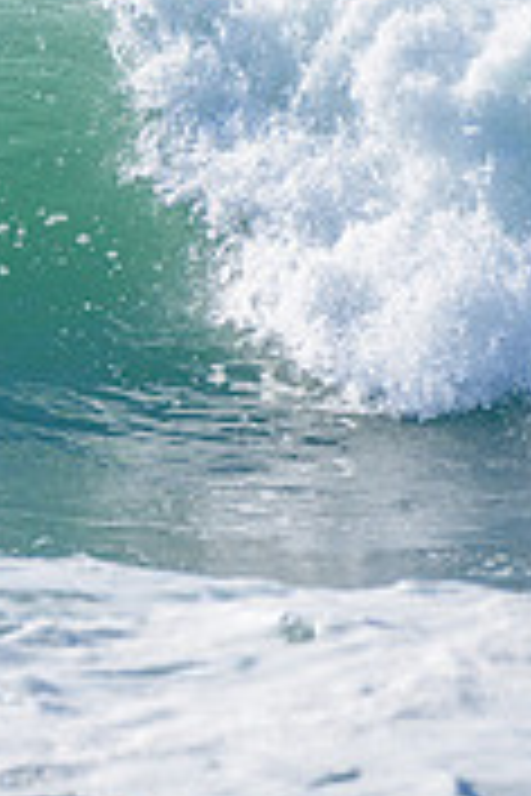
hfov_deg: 0.8
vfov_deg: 1.2
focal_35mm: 1672
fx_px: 36990
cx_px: -650
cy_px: 223
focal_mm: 500
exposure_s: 1/2000
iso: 200
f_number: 5.6
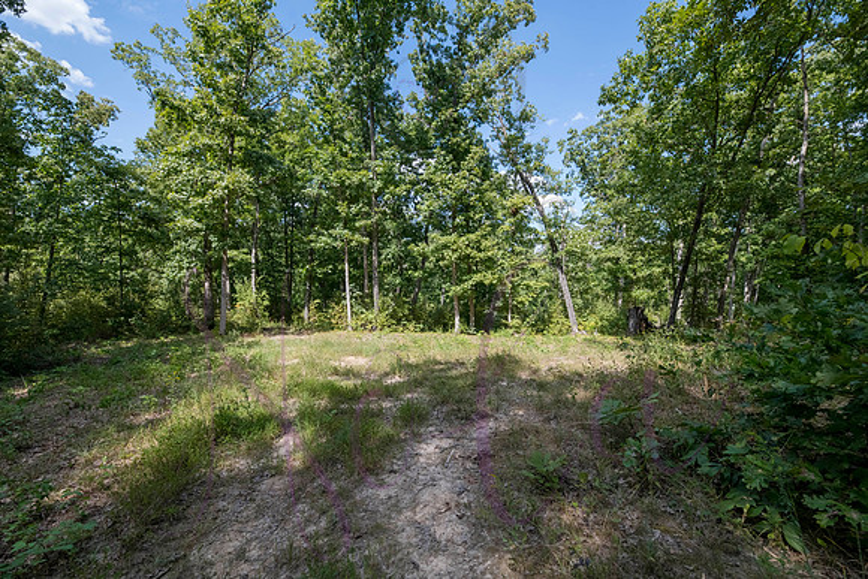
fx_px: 350
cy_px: 295
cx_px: 443
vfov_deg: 79.2
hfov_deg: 102.3
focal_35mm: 15
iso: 320
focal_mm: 14
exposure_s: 1/200
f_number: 10
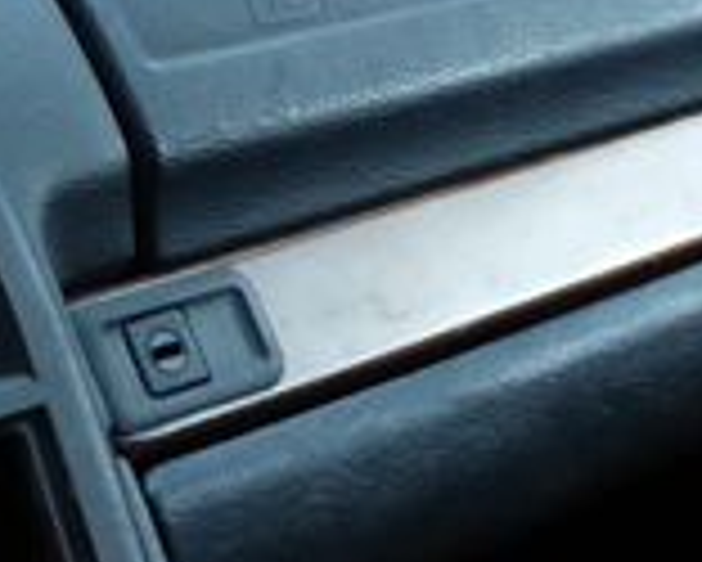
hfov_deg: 18.8
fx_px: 2079
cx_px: 63
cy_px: 130
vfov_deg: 15.3
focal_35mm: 100
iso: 800
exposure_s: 1/15
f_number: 3.3
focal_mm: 4.3
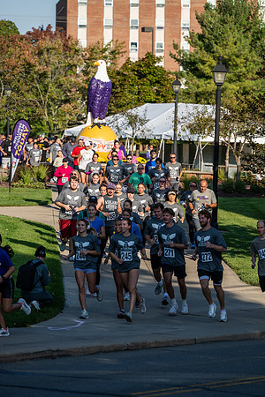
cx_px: 132
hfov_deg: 8.3
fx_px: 1822
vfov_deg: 12.5
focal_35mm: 165
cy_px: 198
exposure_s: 1/640
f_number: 4.5
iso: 100
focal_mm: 165
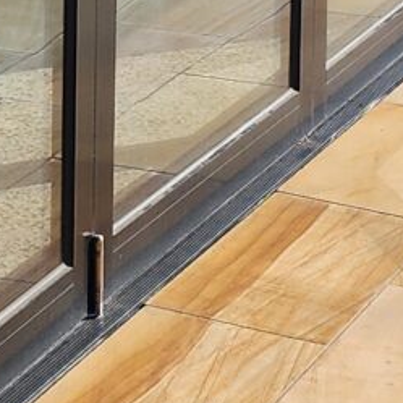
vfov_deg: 8.0
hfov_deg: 8.3
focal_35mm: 209
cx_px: -73
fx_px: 2753
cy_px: -354
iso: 12
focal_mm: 6.4
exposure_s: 1/1139
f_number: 1.8
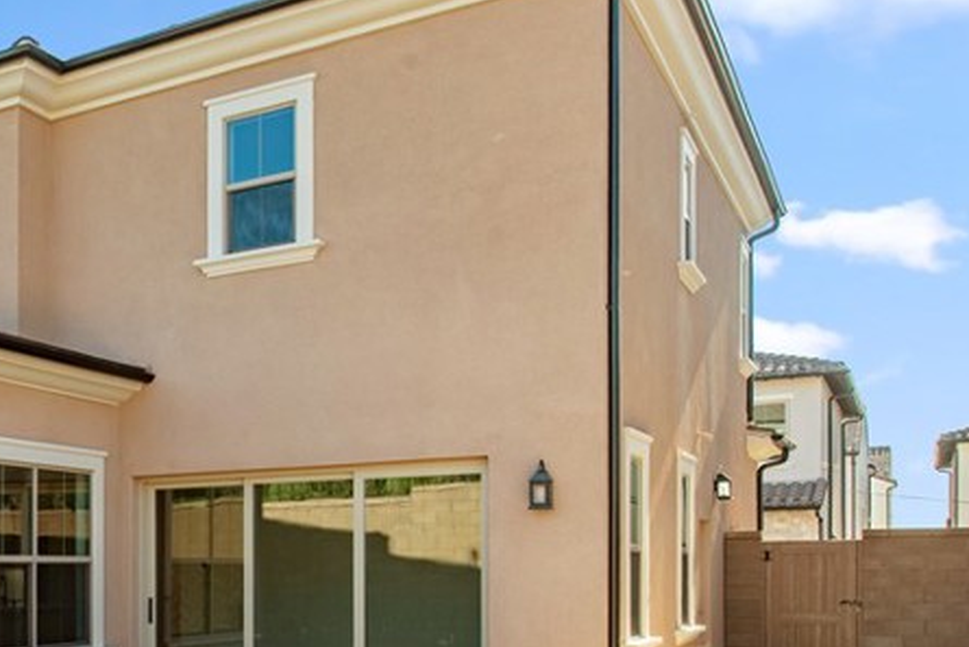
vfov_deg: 27.8
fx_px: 1238
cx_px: -70
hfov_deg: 36.8
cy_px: 628
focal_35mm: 46
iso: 200
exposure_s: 1/320
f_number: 9
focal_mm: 20
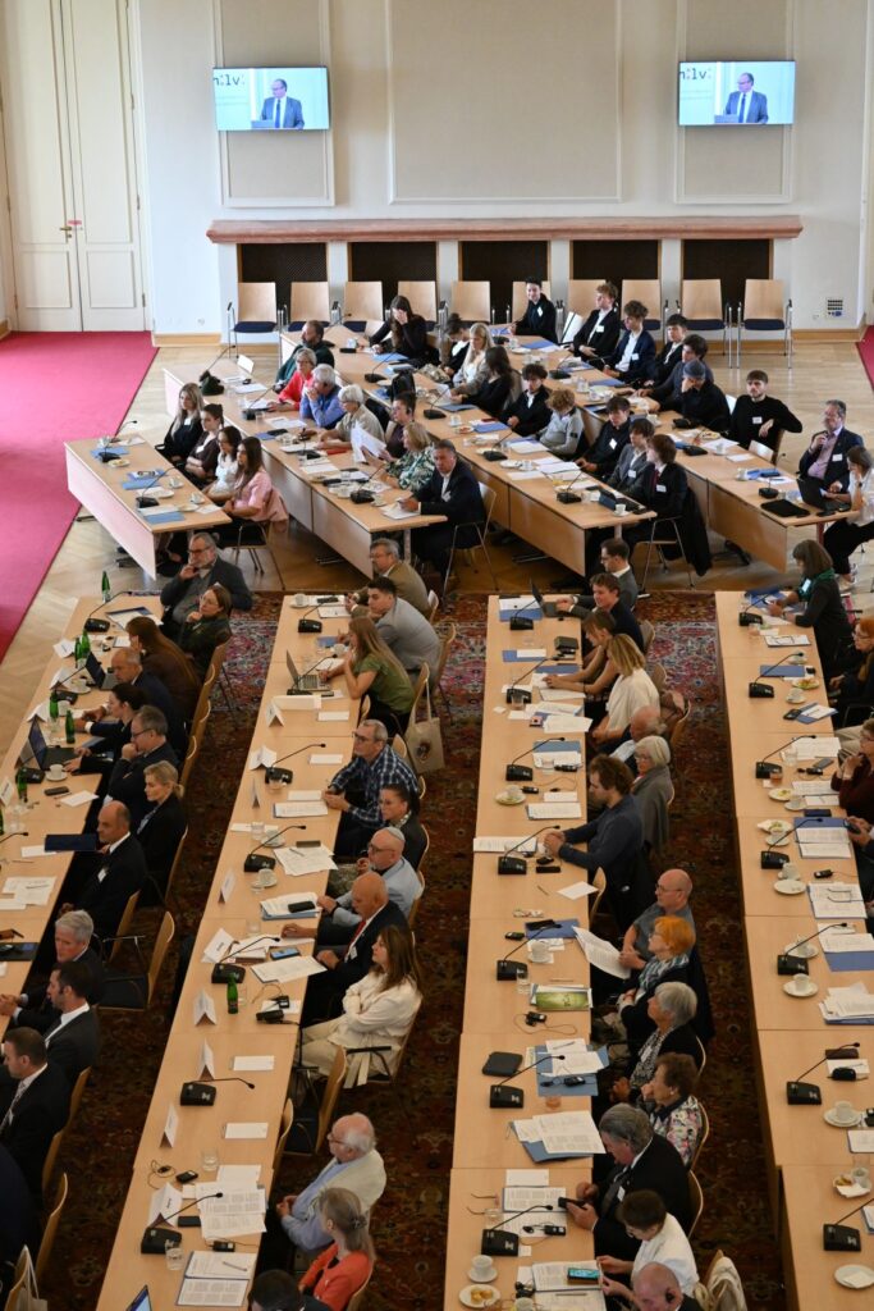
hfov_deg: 18.2
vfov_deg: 27.0
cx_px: 437
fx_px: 2730
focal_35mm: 75
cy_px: 656
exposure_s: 1/125
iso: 2800
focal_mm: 50
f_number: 4.5
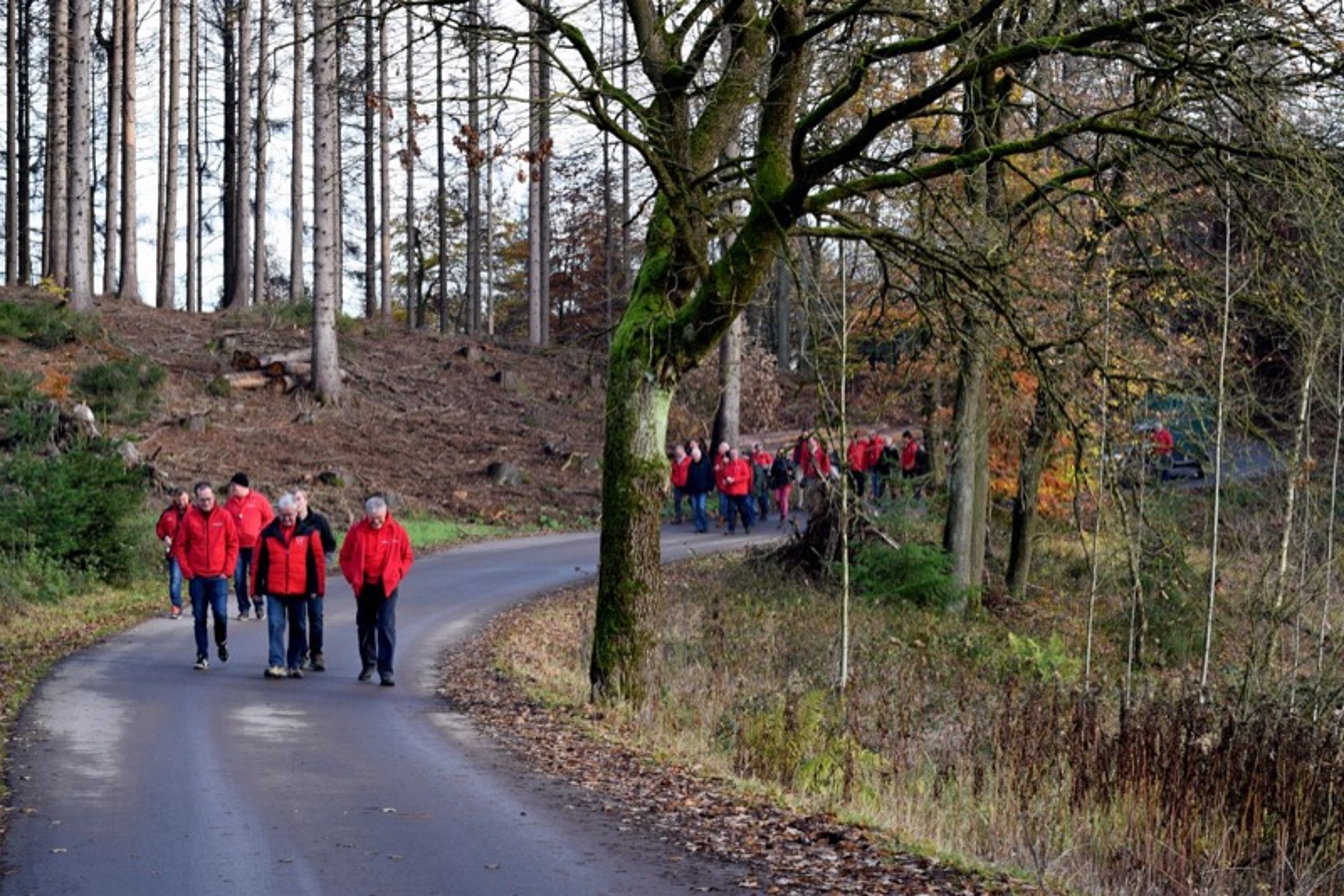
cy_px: 448
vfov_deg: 18.2
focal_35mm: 75
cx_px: 672
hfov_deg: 27.0
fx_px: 2799
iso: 400
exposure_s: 1/160
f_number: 6.3
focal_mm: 50
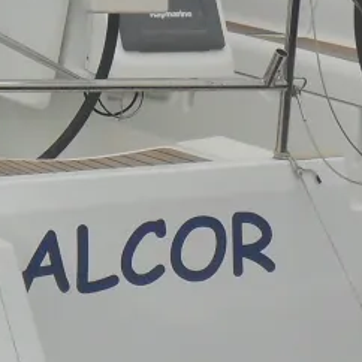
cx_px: 6
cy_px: 4
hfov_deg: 9.2
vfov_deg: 9.2
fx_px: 2236
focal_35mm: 189
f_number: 4
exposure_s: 1/750
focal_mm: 6.6
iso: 100
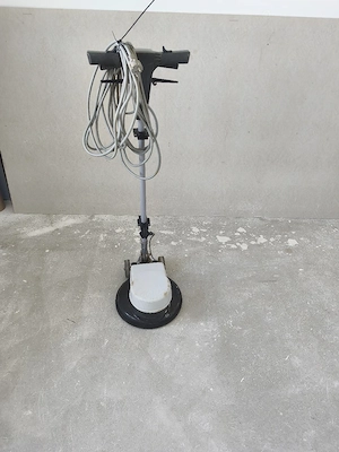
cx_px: 170
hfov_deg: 58.9
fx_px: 300
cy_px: 226
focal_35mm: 23
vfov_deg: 73.9
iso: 250
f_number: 1.65
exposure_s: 1/50.3
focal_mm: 6.18
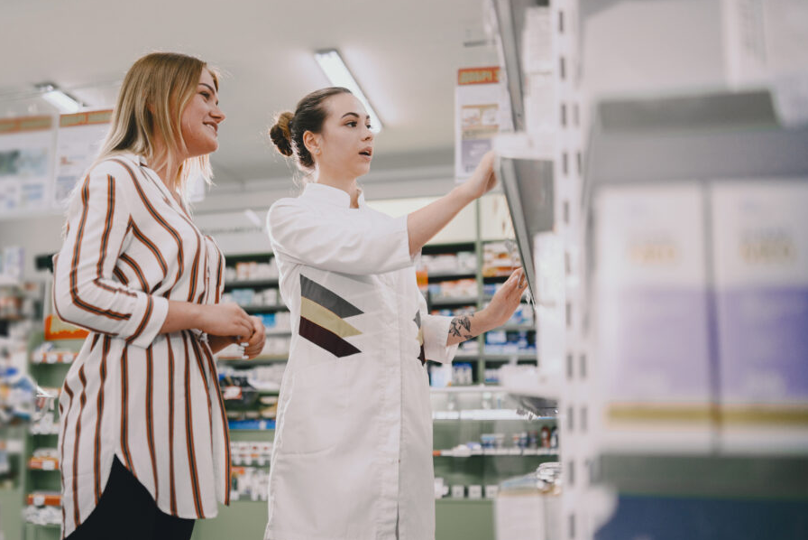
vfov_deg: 33.4
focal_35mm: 40
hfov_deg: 48.3
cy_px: 304
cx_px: 350
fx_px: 898
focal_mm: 35
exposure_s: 1/400
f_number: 1.6
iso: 500
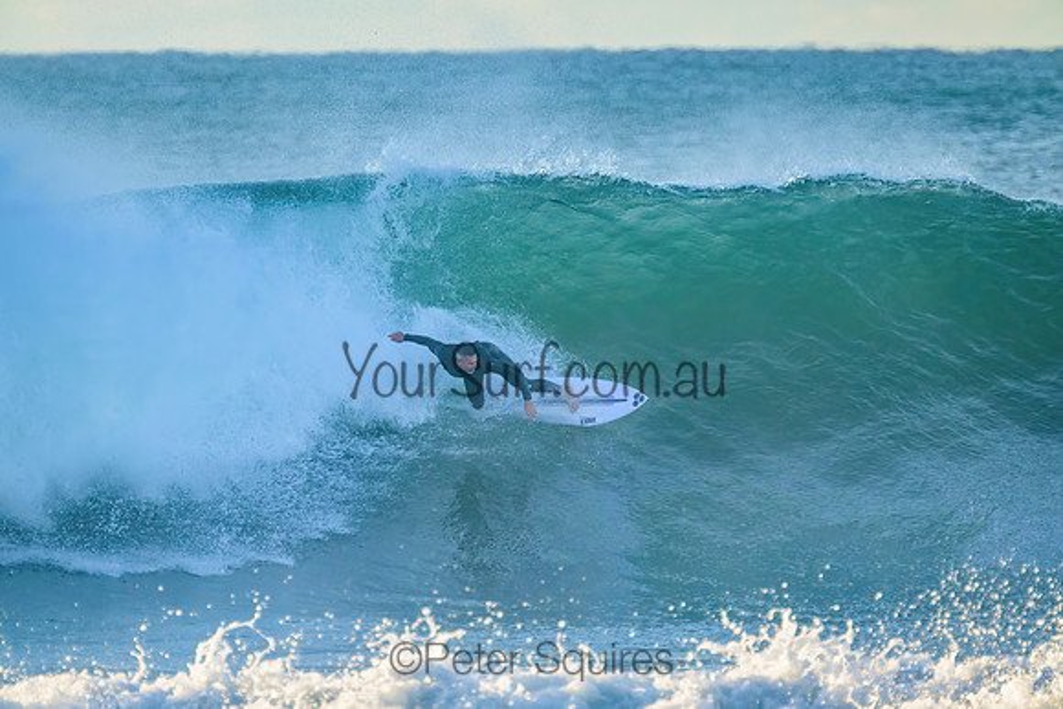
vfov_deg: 1.7
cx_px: 532
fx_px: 23627
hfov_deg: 2.6
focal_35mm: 800
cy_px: 354
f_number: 11
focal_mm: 800
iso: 5600
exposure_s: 1/1600
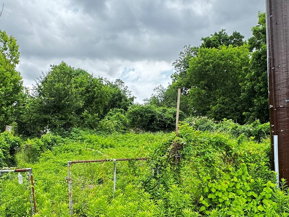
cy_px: 135
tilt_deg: -4.6
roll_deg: -0.3
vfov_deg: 46.4
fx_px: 250
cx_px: 130
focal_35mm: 30
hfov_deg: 59.8
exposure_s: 1/211
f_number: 2.2
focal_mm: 2.22
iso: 40
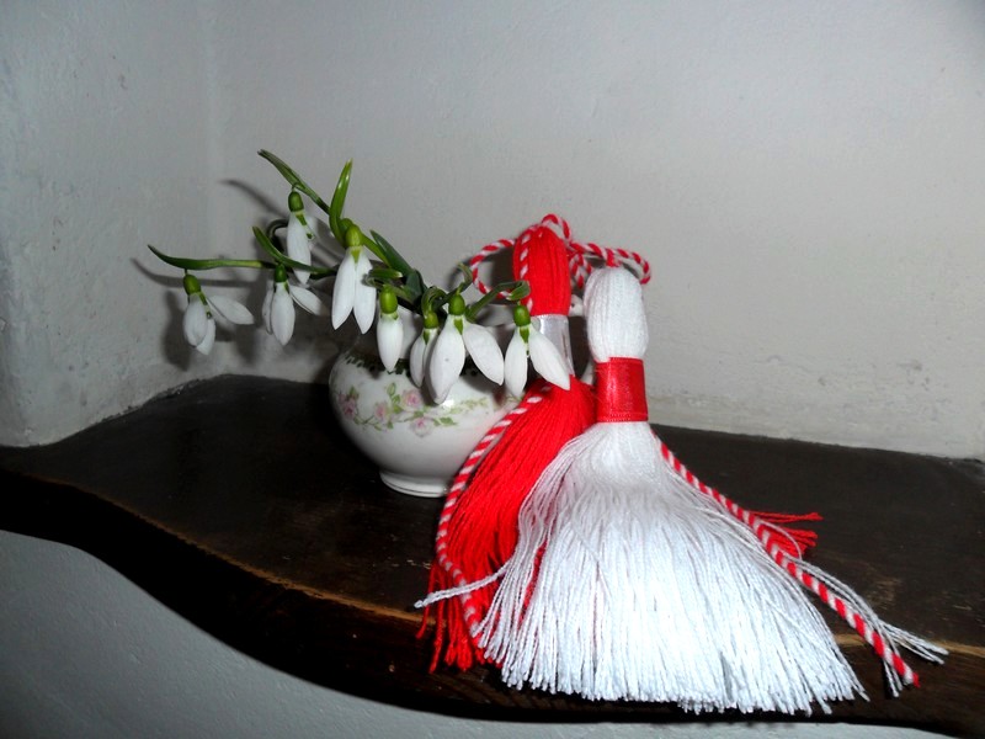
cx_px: 492
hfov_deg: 65.3
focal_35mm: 27
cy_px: 370
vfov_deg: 51.4
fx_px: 768
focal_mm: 4.9
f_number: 8.9
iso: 100
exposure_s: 1/45
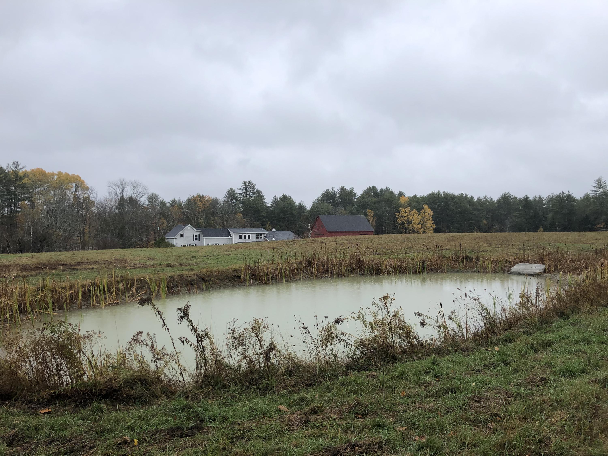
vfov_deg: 49.7
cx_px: 304
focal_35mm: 28
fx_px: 492
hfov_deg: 63.4
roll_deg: +1.3
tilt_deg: +2.0
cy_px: 228
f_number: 1.8
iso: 20
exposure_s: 1/640
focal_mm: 3.99
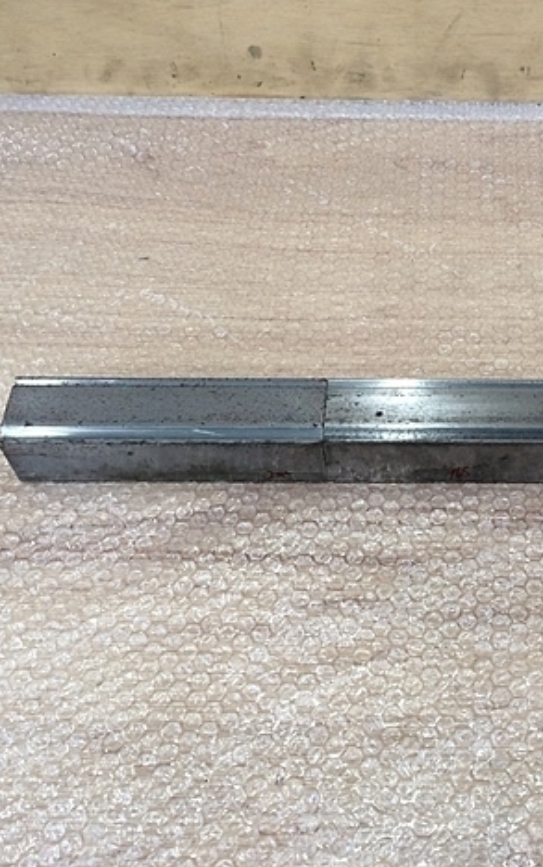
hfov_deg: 29.8
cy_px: 432
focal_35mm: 42
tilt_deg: -54.8
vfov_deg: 47.2
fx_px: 993
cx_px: 441
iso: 50
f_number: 2.2
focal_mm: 4.15
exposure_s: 1/30
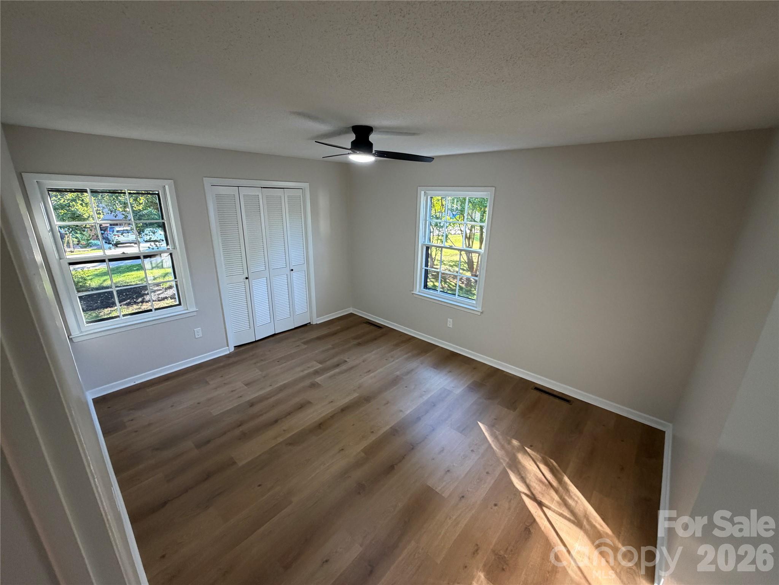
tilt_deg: -16.6
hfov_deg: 102.1
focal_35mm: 14
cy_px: 292
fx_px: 315
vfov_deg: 85.7
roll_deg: -0.5
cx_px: 390
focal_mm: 2.22
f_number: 2.2
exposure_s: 1/121
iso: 320
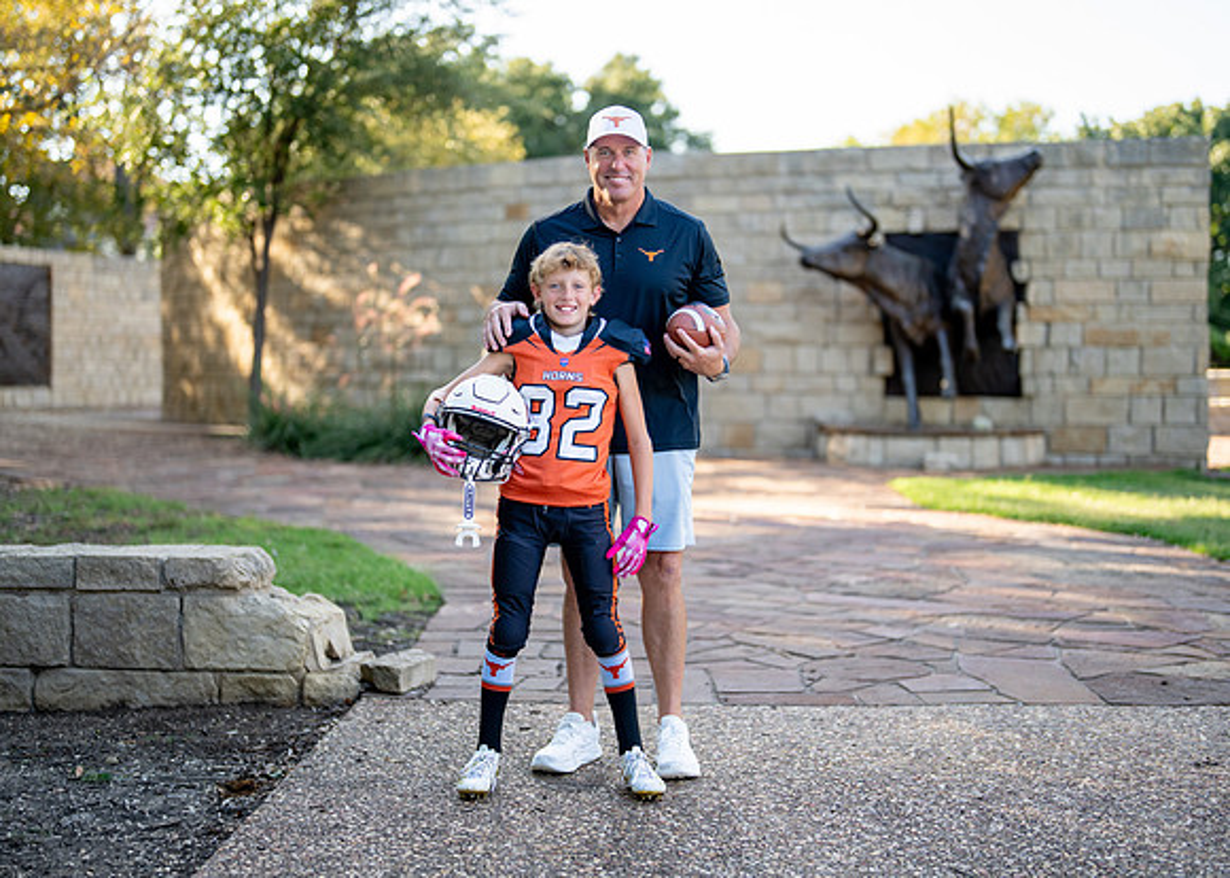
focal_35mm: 55
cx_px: 615
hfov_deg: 35.6
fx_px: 1915
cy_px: 431
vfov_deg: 25.8
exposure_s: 1/2000
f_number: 1.2
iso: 200
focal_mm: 50
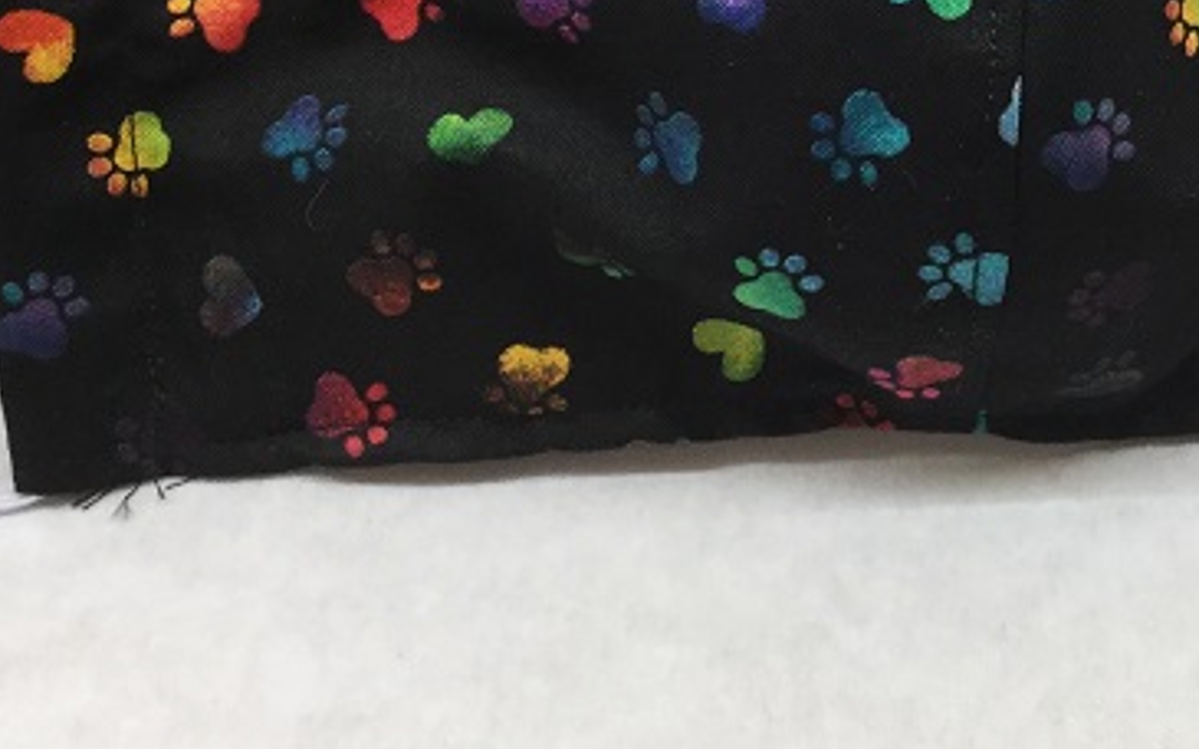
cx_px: 943
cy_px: 135
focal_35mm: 72
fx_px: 2352
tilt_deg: -49.1
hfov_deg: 28.1
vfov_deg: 17.9
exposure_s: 1/30
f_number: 2.4
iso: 50
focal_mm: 3.3
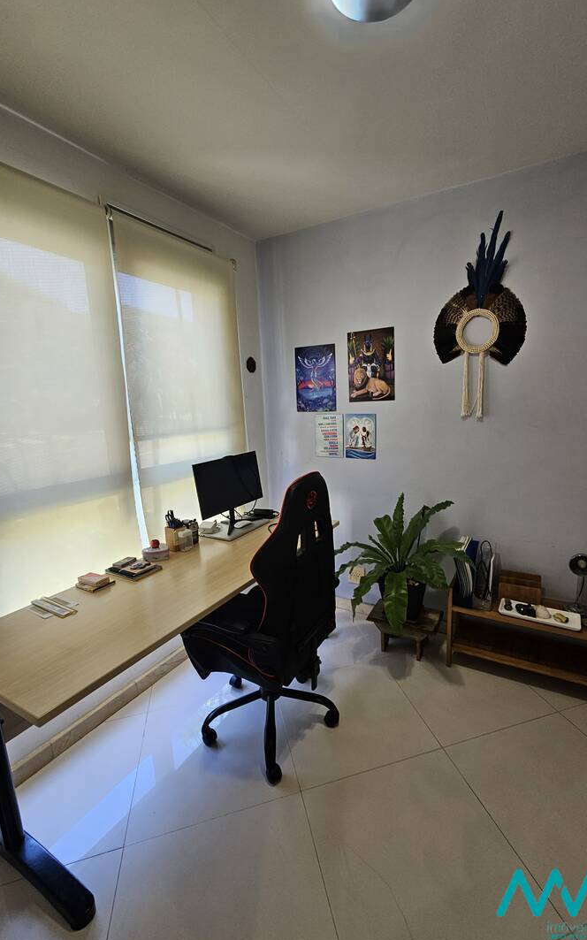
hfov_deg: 78.5
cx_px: 316
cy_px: 474
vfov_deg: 105.3
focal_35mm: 14
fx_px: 358
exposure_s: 1/60
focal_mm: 2.2
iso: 80
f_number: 2.2
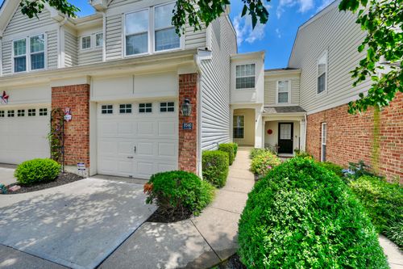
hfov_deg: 104.3
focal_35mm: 14
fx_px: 157
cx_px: 202
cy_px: 134
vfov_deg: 81.2
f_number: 10
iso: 100
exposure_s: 1/50
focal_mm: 14
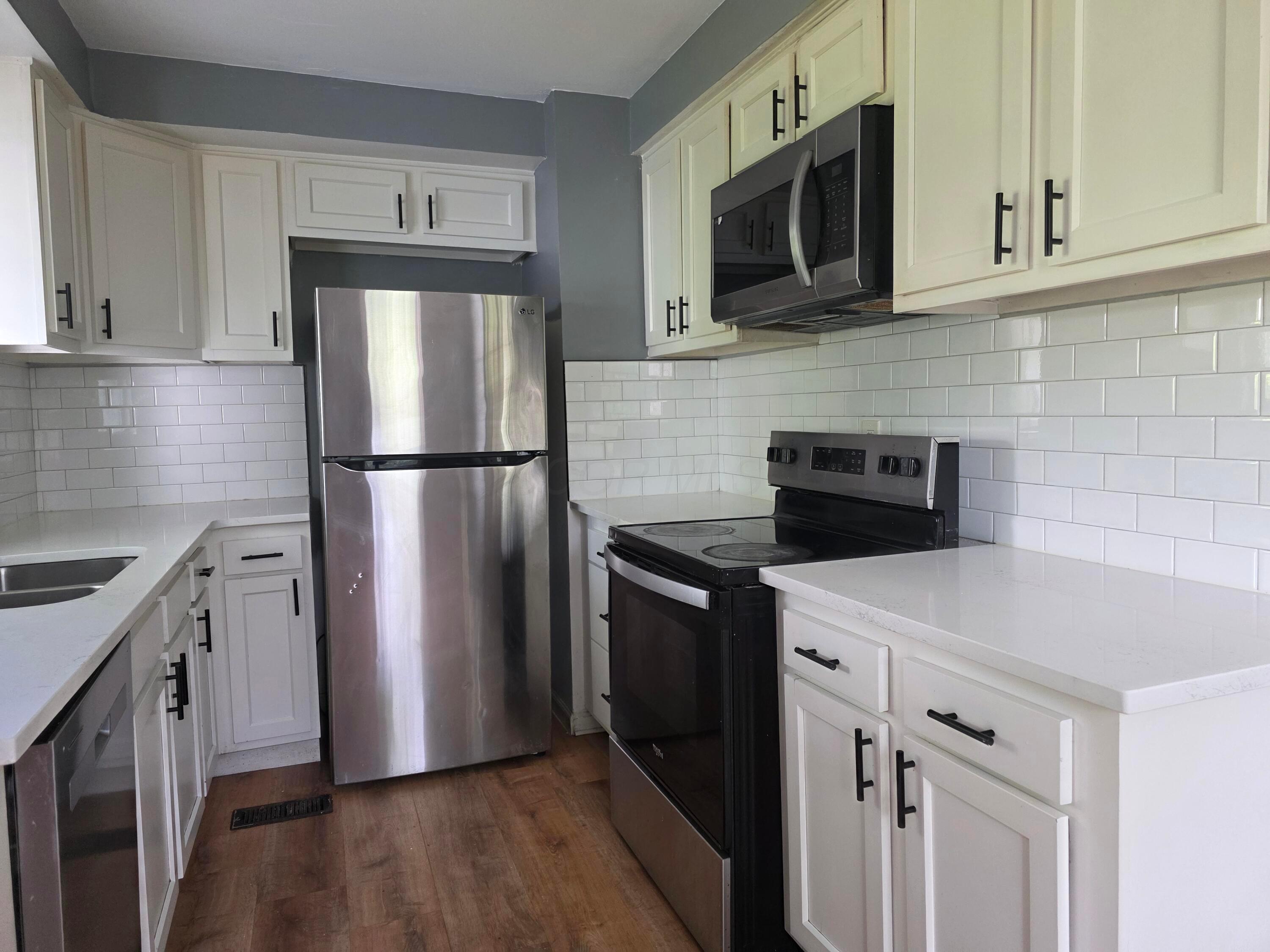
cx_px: 635
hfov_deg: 73.9
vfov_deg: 58.9
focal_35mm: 23
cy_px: 476
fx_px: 844
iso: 320
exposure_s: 1/120
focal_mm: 6.3
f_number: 1.7
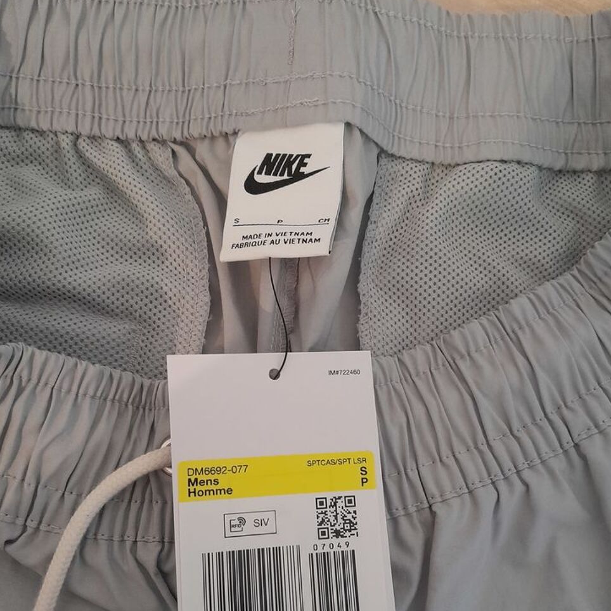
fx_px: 659
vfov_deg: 48.9
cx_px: 307
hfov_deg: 49.7
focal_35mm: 33
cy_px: 406
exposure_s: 1/25
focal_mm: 4
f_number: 1.8
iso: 500
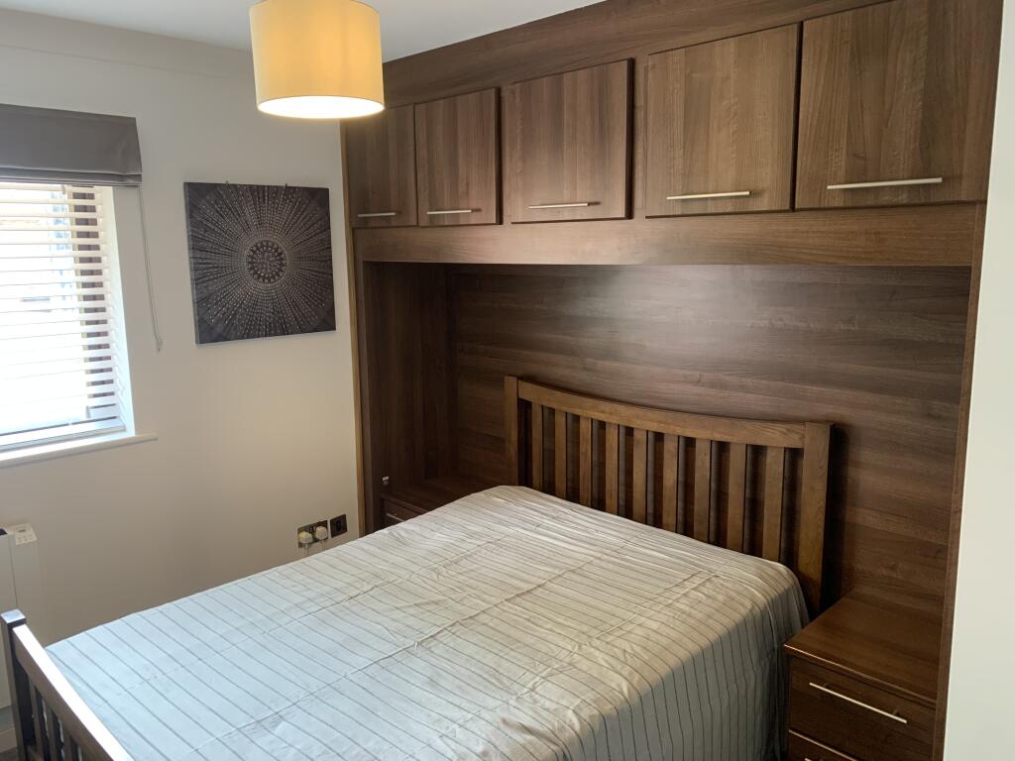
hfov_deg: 67.3
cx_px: 508
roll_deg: +1.3
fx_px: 762
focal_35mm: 26
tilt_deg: -10.7
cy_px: 380
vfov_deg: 53.1
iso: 200
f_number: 1.8
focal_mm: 4.25
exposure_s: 1/60
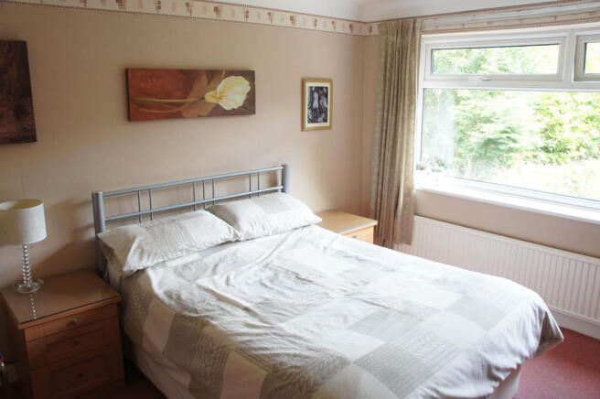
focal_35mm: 27
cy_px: 200
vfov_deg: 47.8
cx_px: 300
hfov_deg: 67.4
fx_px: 450
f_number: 3.5
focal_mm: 18
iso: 320
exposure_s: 1/30
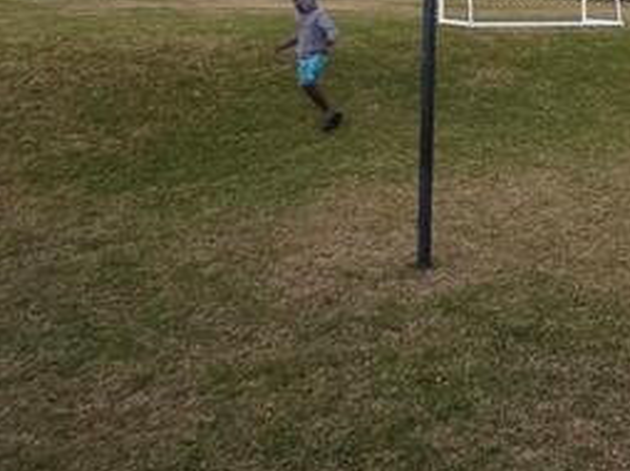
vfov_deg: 31.3
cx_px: 573
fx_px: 745
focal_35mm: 41
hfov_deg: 41.9
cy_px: -42
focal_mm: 2.2
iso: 320
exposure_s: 1/100
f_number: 1.9
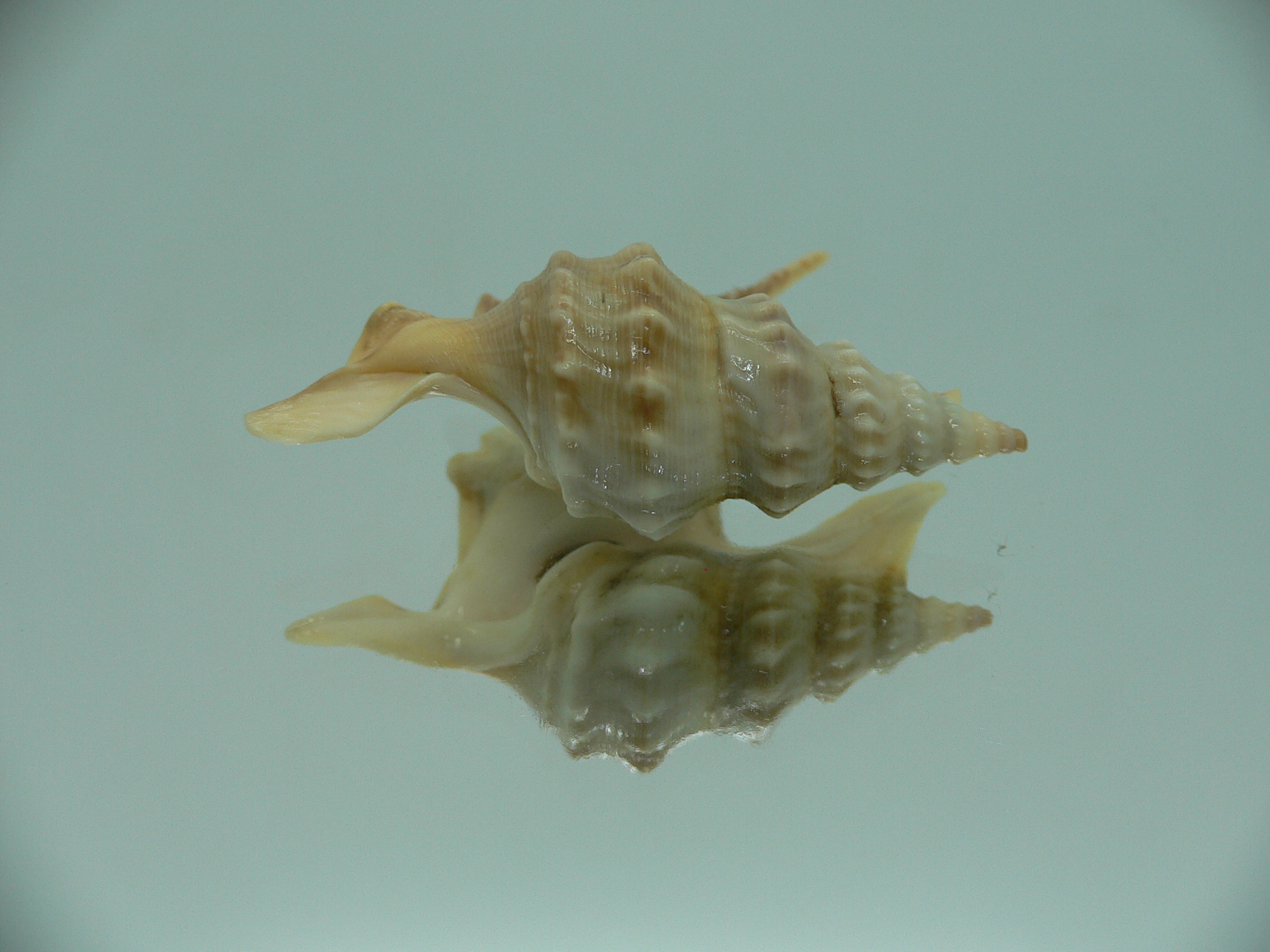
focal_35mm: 35
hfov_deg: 52.6
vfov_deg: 40.7
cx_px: 635
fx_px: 1284
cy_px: 476
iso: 80
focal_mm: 4.6
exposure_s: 1/60
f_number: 2.8
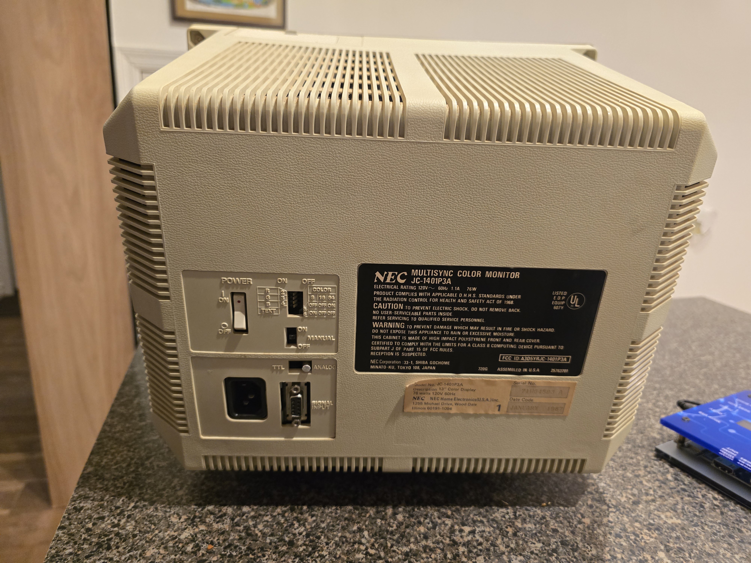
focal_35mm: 23
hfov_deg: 73.9
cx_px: 376
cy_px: 282
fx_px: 499
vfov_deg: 58.9
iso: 1000
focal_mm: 6.3
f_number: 1.7
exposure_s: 1/120
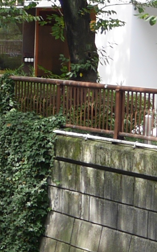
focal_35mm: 224
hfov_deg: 5.3
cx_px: -444
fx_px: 1534
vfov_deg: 9.4
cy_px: 98
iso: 200
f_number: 4
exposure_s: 1/125
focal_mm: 16
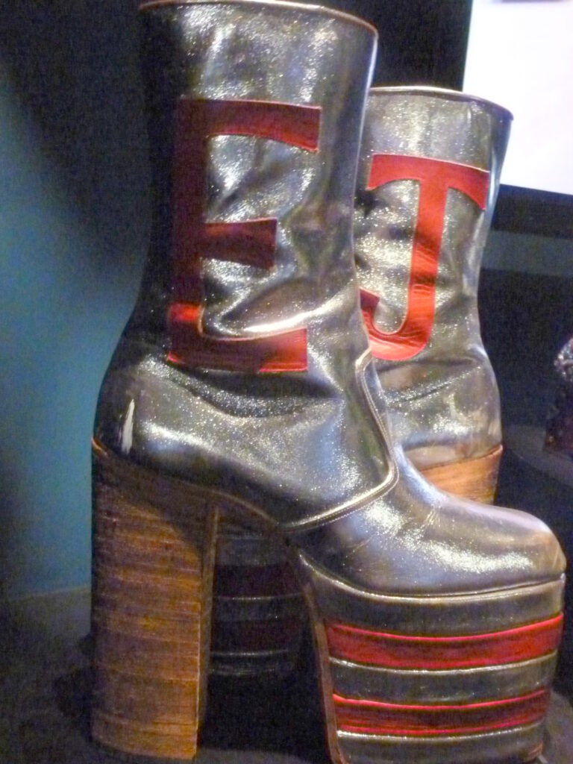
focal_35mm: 33
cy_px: 382
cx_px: 286
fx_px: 728
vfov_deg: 55.4
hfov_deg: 42.9
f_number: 3.6
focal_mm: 5.9
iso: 1600
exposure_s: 1/6
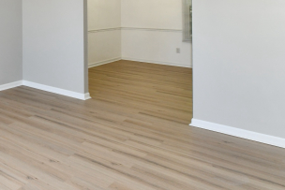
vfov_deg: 33.7
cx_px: -52
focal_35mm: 37
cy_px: 13
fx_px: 293
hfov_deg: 39.0
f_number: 6.3
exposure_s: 1/60
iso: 640
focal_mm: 15
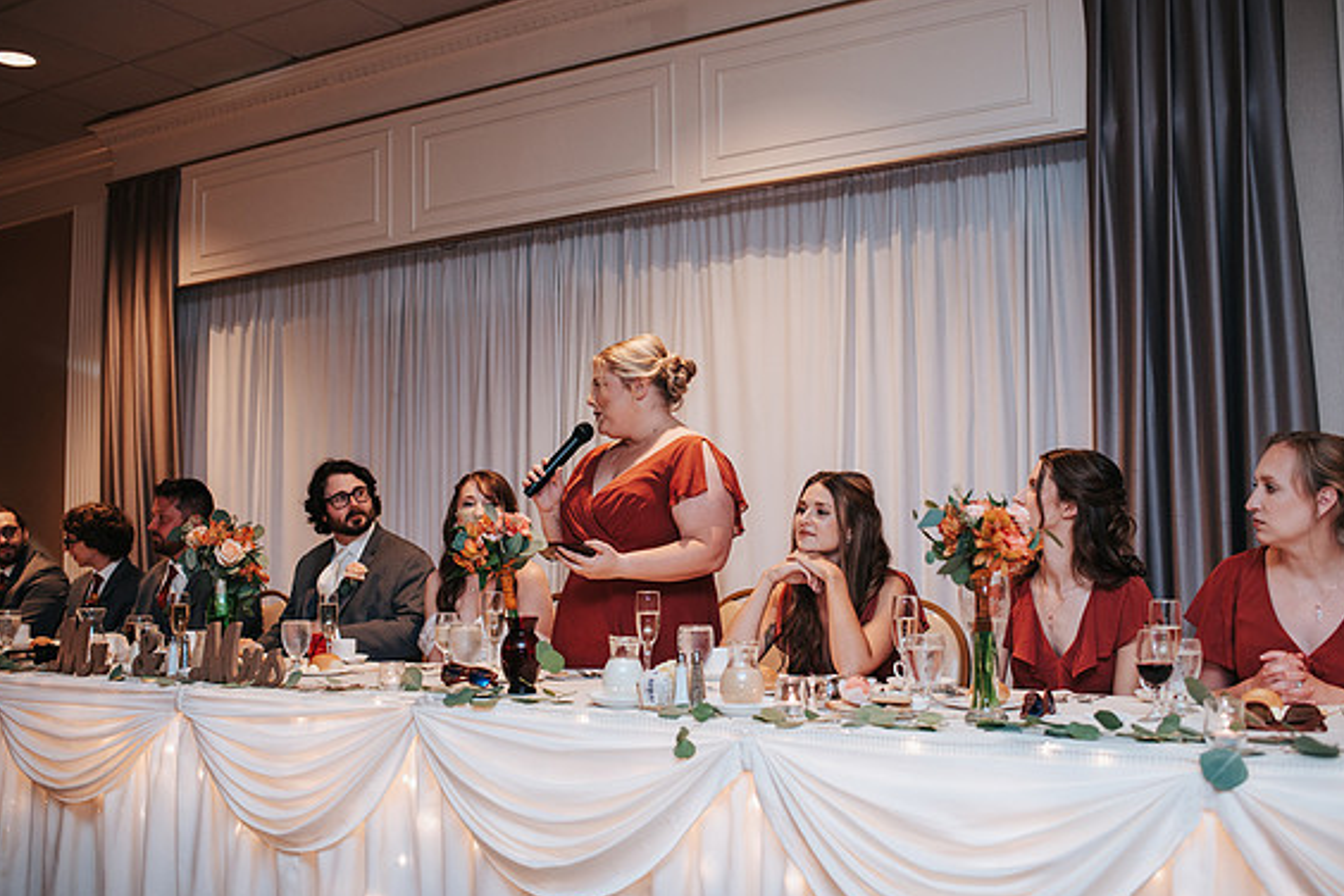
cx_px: 674
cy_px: 454
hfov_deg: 53.1
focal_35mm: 36
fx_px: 1344
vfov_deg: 36.9
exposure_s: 1/160
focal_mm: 35
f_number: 2.8
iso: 900
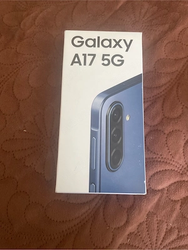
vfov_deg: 67.3
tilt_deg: -80.0
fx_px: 188
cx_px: 94
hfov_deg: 53.1
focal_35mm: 26
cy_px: 125
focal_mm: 4.2
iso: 500
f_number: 1.6
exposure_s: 1/33
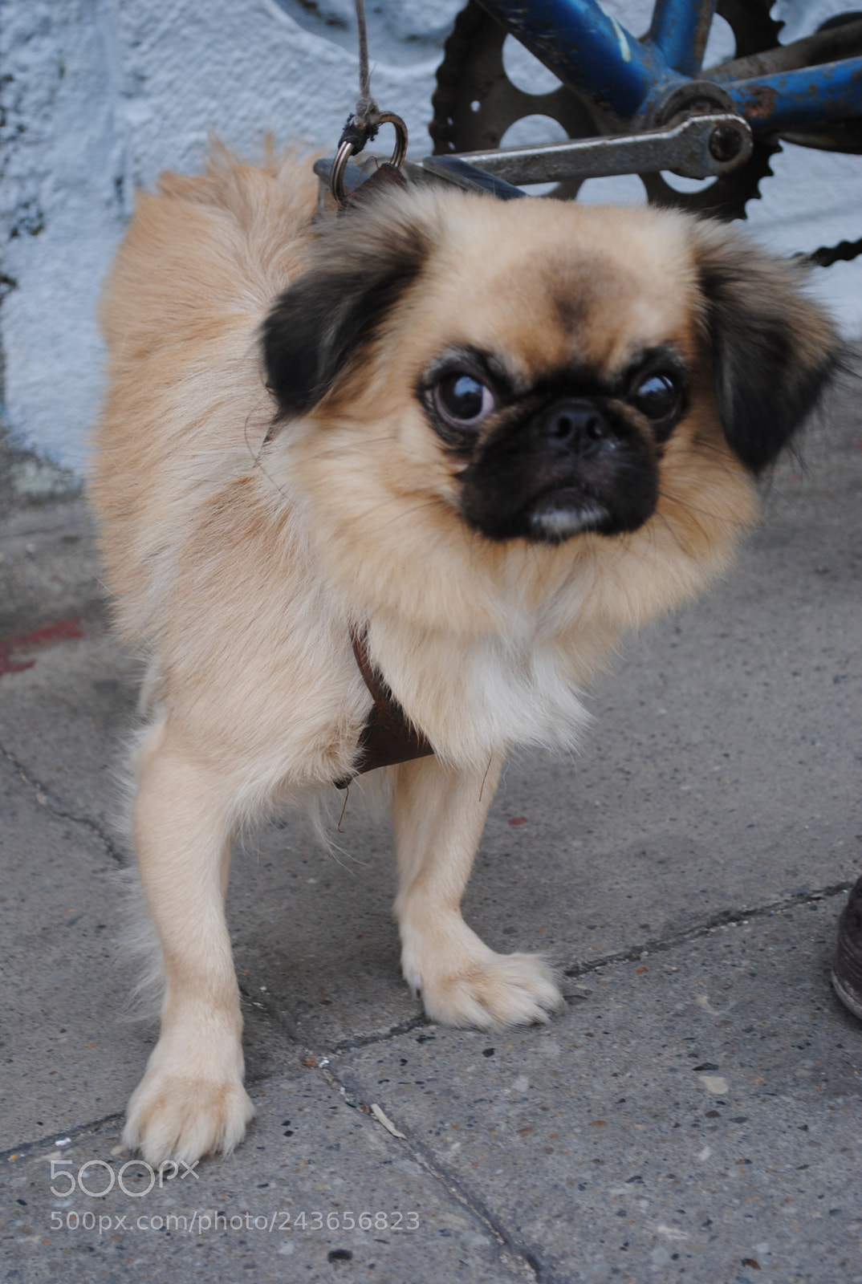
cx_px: 431
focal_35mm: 78
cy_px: 642
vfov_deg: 25.9
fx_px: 2788
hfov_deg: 17.6
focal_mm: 52
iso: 160
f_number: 5.6
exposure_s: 1/125
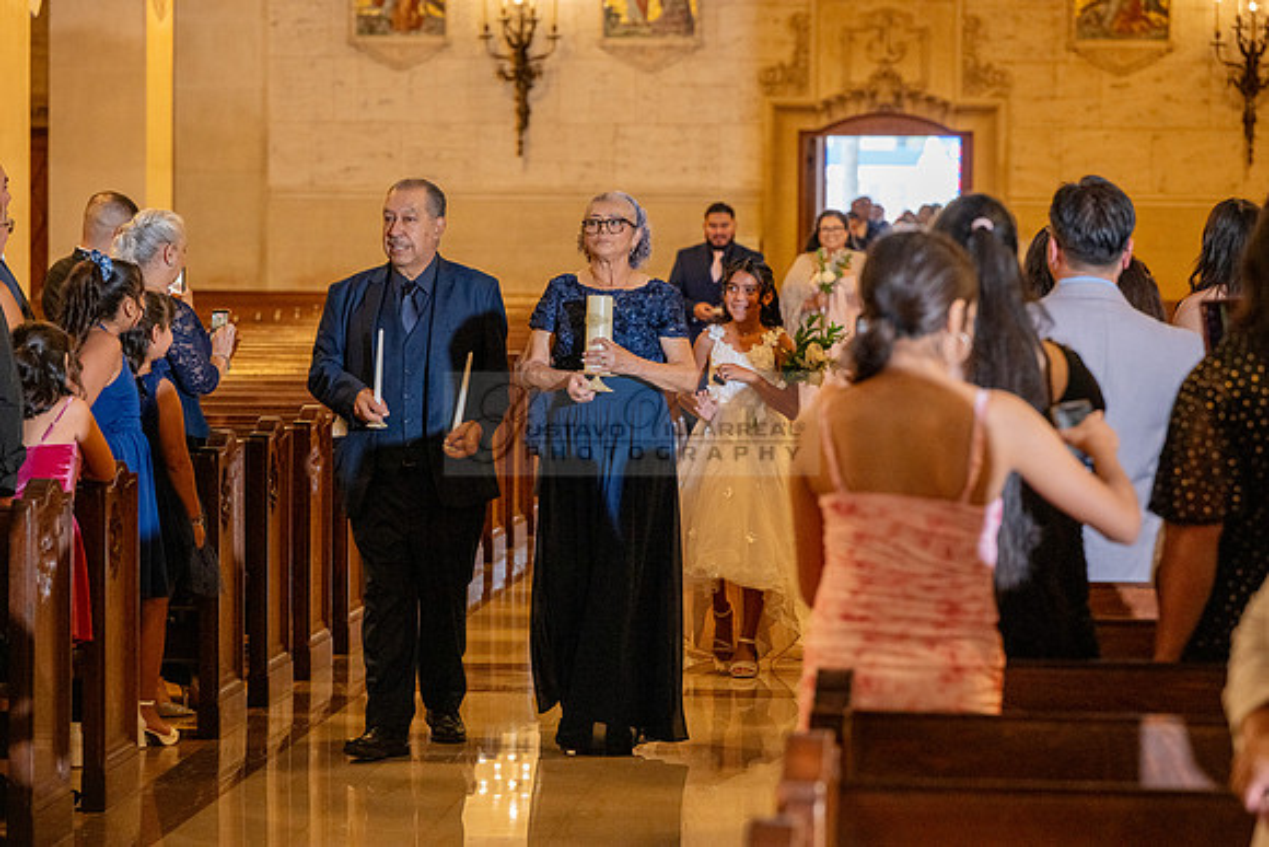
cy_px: 424
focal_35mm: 125
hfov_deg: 16.4
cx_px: 634
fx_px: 4407
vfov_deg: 11.0
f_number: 4.5
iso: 2000
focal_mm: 125
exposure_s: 1/200
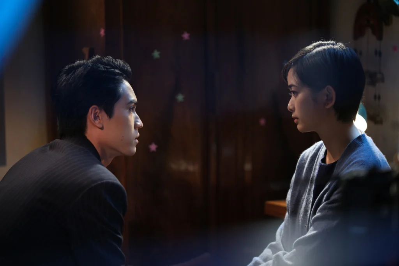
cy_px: 133
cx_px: 200
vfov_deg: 16.3
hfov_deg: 24.2
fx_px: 931
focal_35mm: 84
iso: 800
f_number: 1.2
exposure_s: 1/125
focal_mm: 56
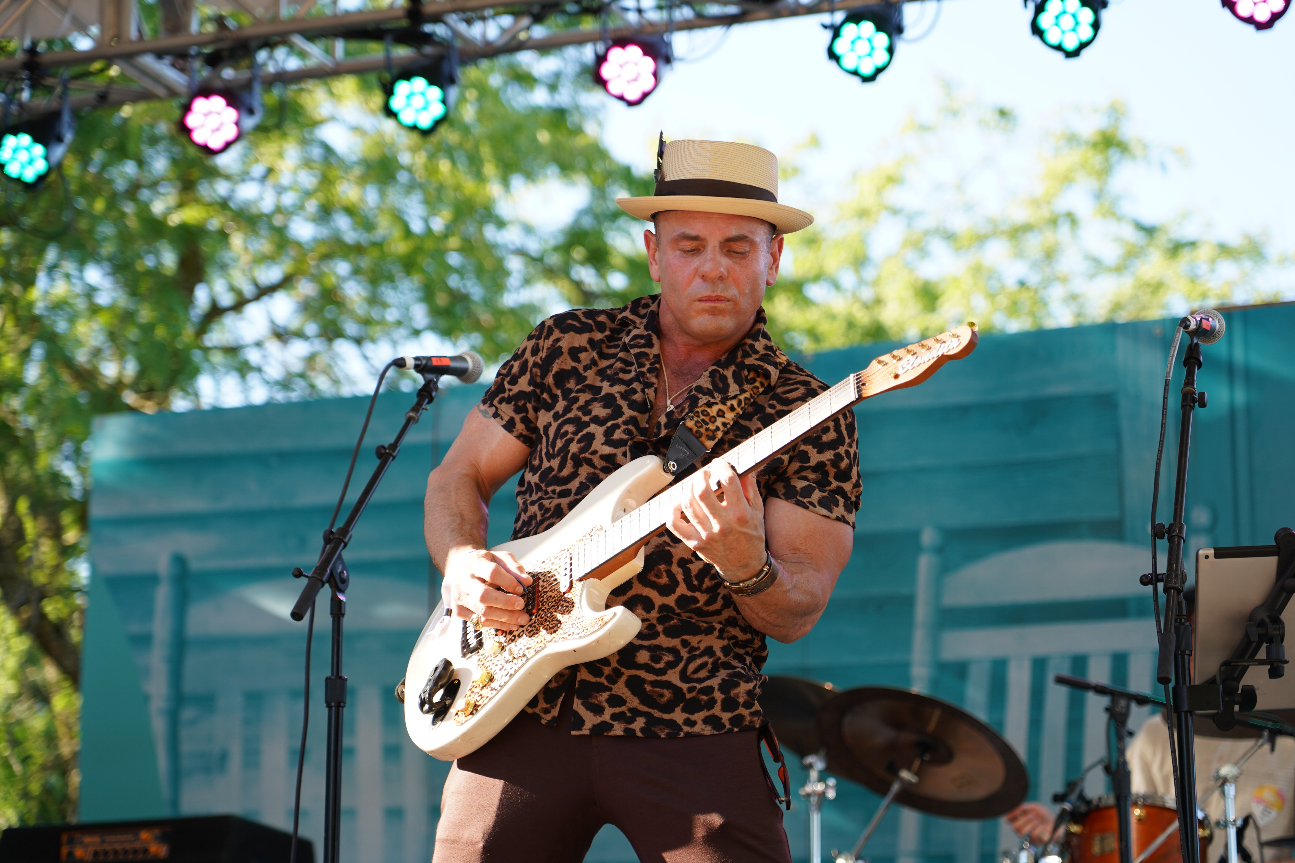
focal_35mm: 105
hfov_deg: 19.5
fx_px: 3777
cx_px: 648
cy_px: 432
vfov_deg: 13.0
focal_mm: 105
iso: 160
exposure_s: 1/160
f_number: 4
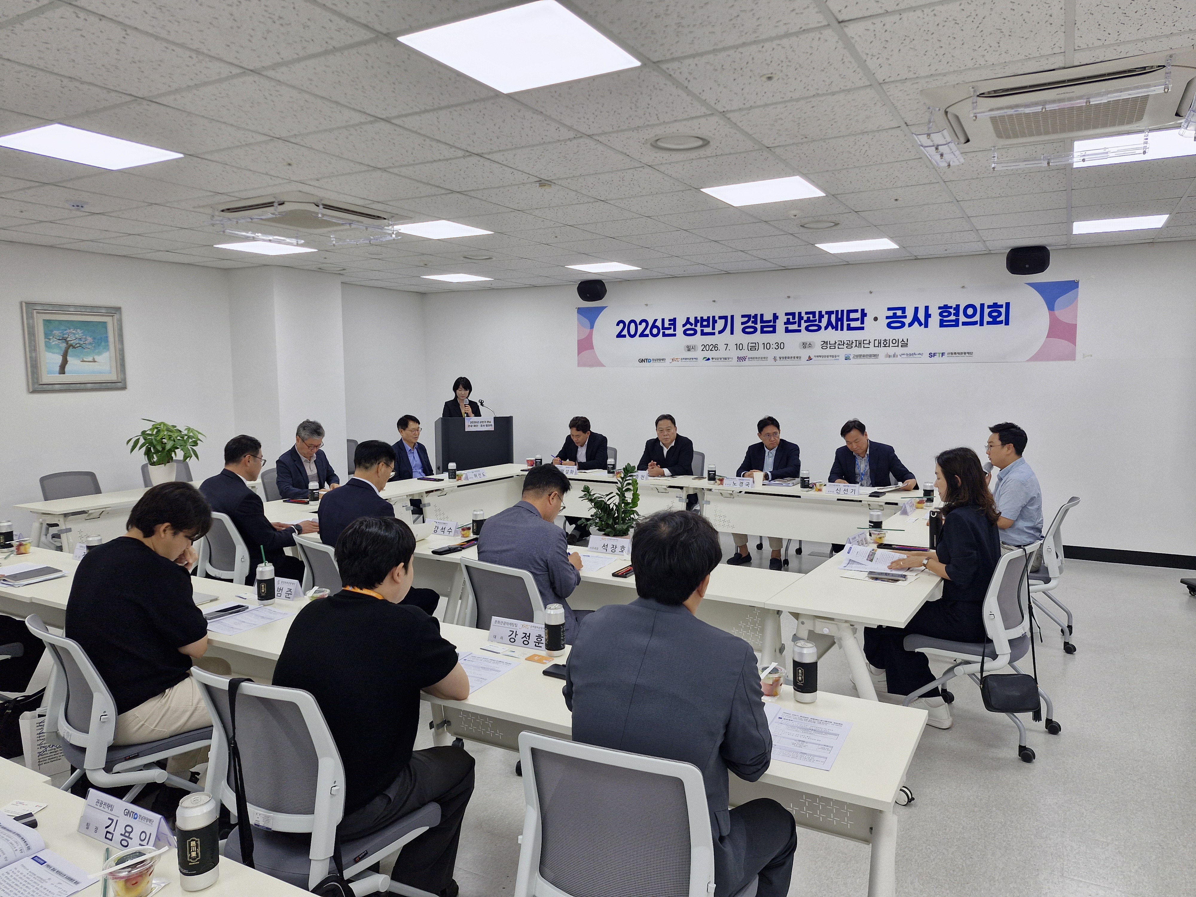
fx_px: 795
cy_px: 448
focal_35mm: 23
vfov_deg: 58.9
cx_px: 598
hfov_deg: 73.9
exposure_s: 1/180
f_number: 1.8
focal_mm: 5.54
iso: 64
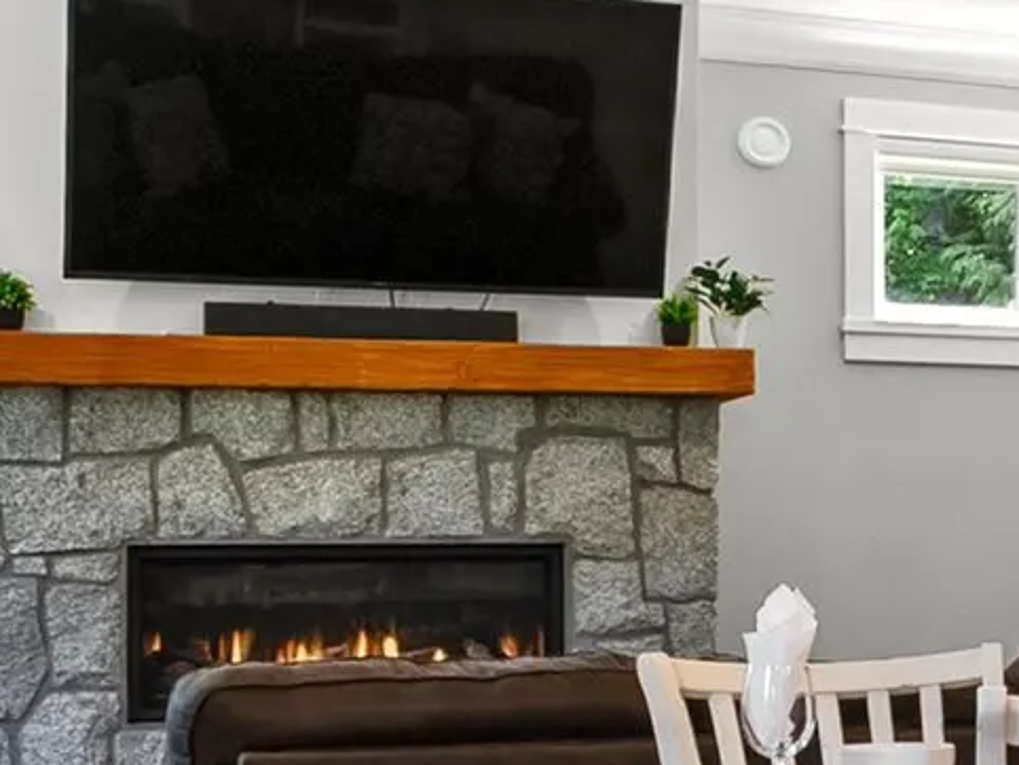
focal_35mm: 98
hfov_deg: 16.2
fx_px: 2886
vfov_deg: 14.9
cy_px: 736
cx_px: 1937
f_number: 9
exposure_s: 1.3
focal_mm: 16
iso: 100
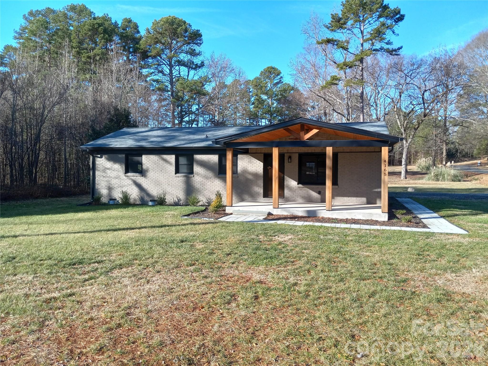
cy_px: 183
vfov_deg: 51.4
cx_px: 244
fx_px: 381
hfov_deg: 65.3
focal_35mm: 27
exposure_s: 1/686
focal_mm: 3.94
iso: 40
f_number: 1.8
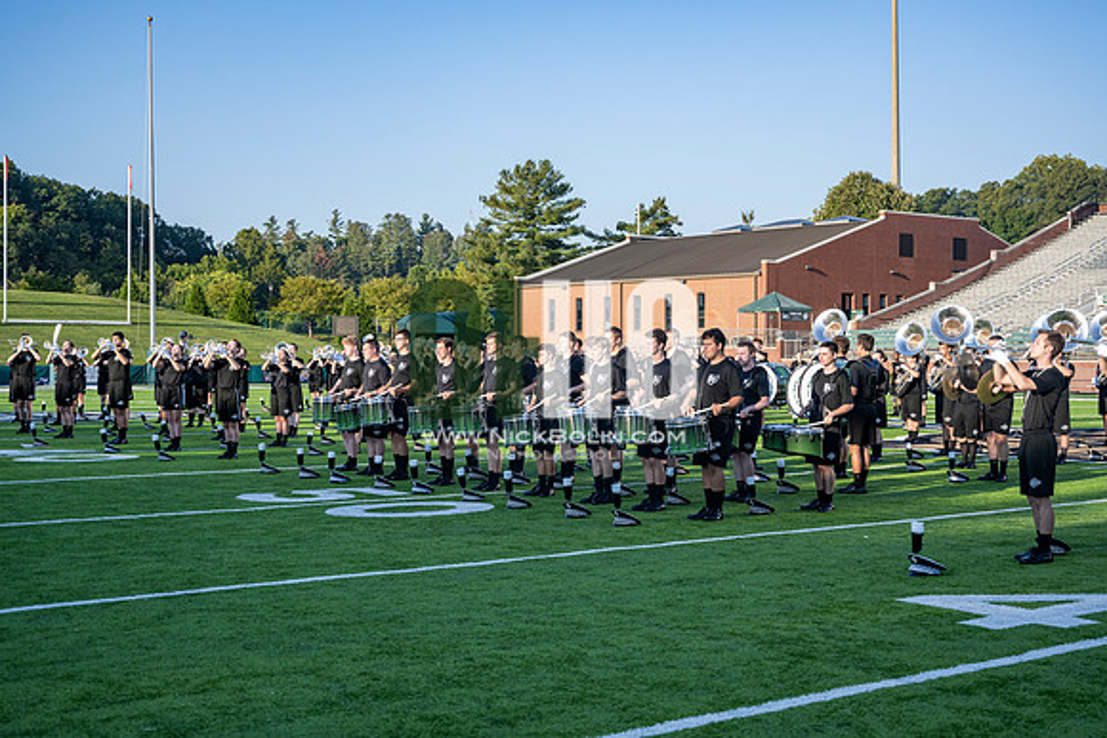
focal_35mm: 47
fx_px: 1446
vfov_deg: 28.7
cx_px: 554
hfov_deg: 41.9
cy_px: 369
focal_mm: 47
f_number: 4
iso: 320
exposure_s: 1/1250
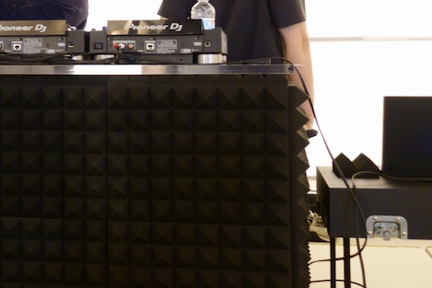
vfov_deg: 15.2
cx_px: 4
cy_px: 34
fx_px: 1068
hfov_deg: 22.1
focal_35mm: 89
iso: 800
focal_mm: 15.87
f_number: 3.5
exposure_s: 1/8
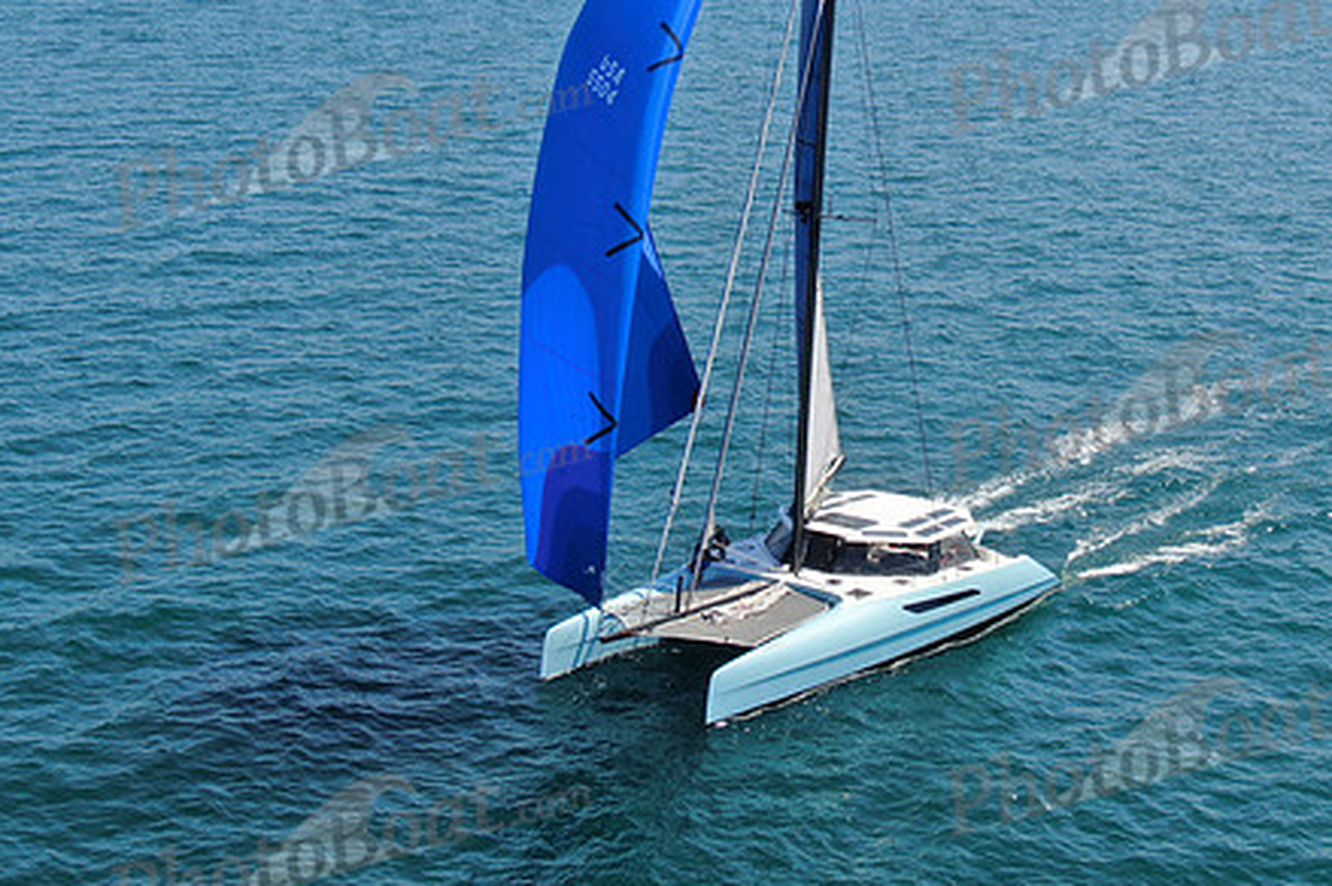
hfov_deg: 30.5
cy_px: 272
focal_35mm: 66
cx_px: 771
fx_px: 2440
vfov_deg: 20.5
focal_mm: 8.6
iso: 100
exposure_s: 1/640
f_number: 3.8
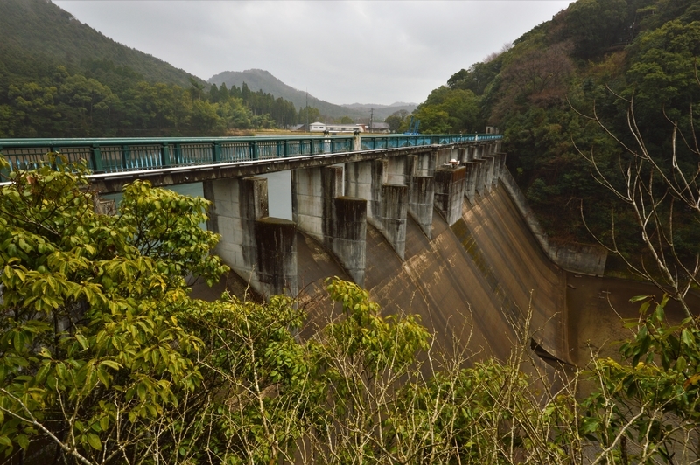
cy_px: 232
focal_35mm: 20
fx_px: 379
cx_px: 350
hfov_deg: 85.5
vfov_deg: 63.1
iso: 100
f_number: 18
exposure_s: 1/15
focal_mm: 13
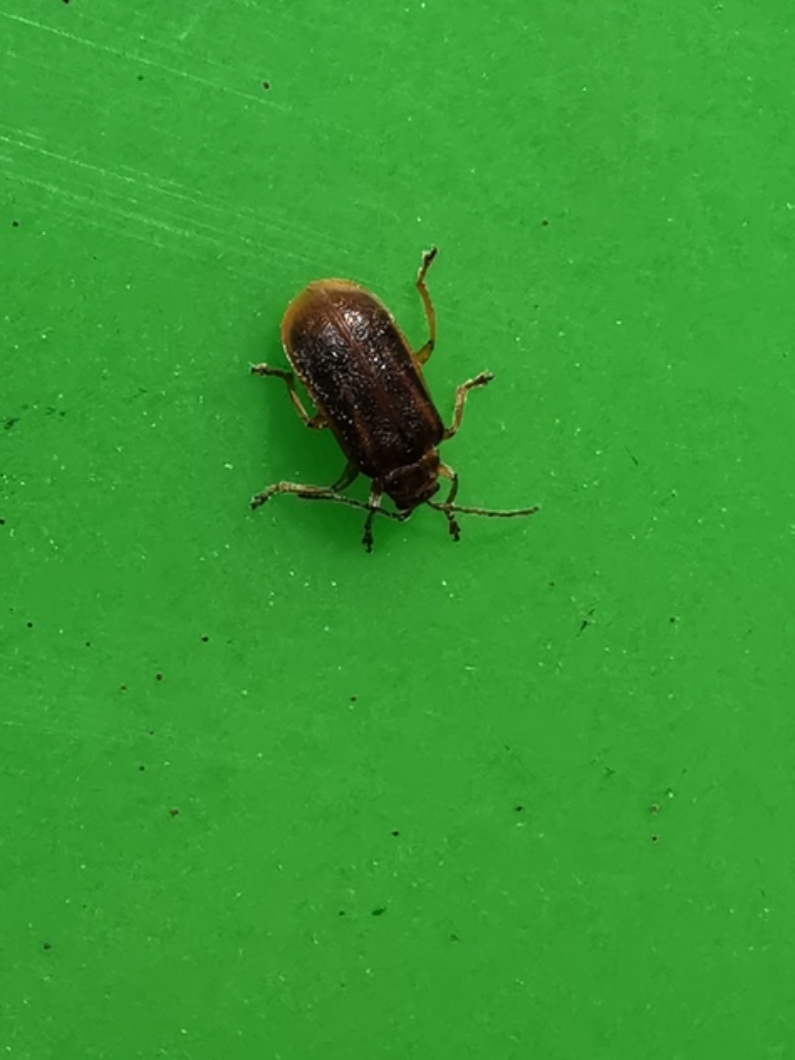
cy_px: 527
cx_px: 399
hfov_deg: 18.0
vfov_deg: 23.8
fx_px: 2511
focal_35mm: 82
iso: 64
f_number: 2.2
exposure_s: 1/100
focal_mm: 2.26
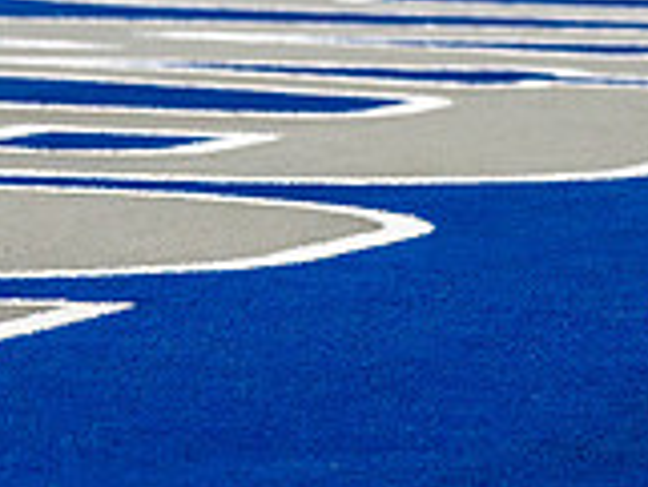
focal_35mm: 484
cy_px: -217
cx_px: 1016
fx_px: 9067
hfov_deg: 4.1
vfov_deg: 3.1
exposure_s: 1/2000
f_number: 2.8
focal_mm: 118
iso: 5000
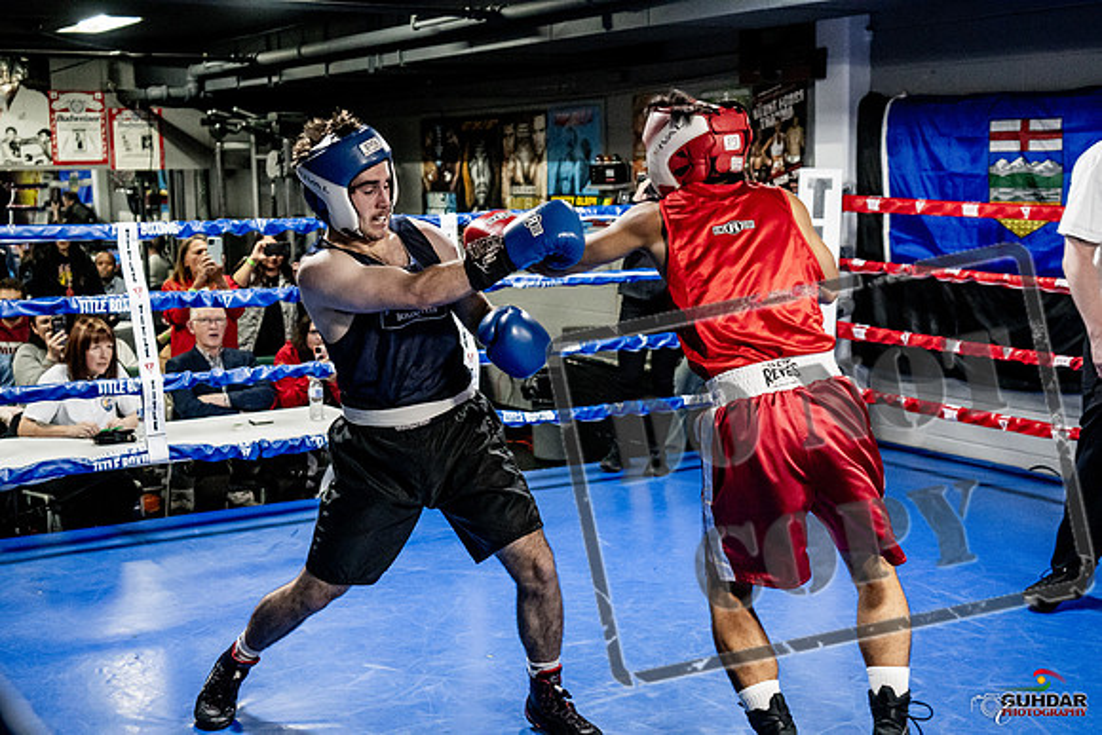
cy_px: 368
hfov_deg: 38.2
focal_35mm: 52
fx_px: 1592
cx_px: 551
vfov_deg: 26.0
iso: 5000
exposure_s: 1/800
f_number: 2.8
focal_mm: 35
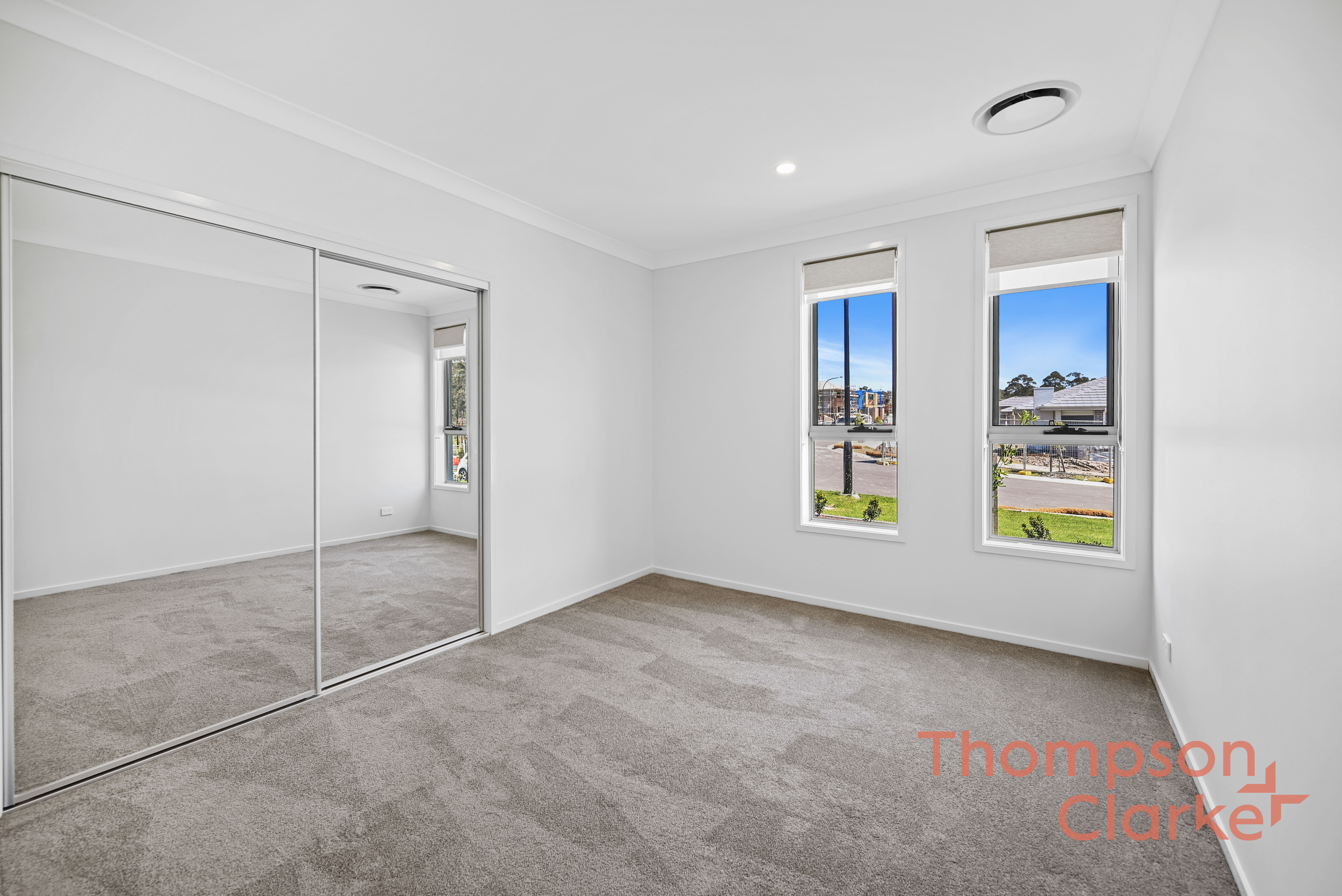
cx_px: 671
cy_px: 448
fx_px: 522
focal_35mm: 14
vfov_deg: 81.3
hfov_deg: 104.2
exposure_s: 1/13
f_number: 4
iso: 100
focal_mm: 14
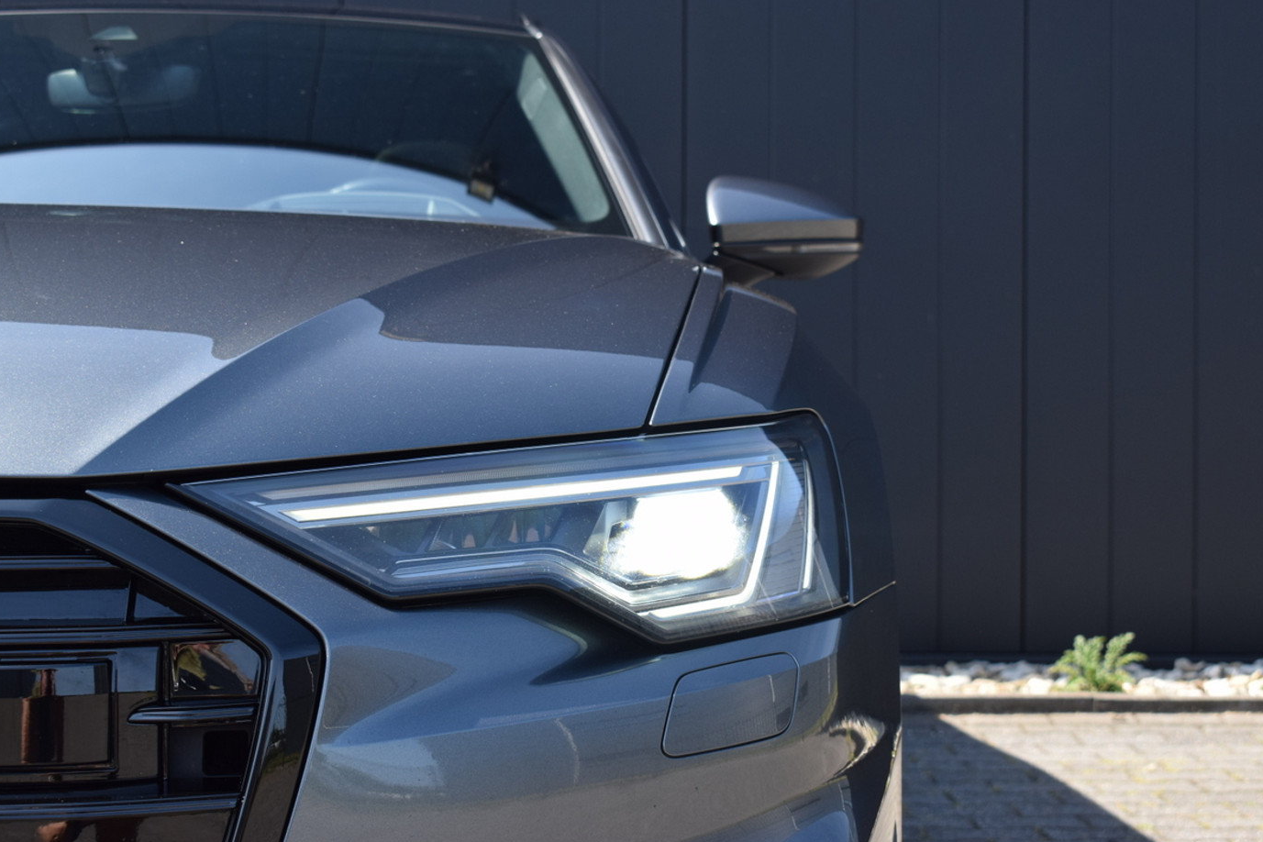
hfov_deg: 32.9
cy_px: 421
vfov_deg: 22.3
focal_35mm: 61
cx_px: 629
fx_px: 2140
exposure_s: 1/250
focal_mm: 40
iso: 280
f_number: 8
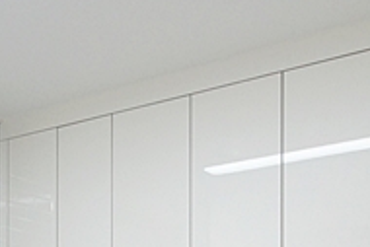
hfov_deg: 31.7
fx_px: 648
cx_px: 132
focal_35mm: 63
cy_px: 344
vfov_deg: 19.5
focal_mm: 10
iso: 800
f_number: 4
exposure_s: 1/200
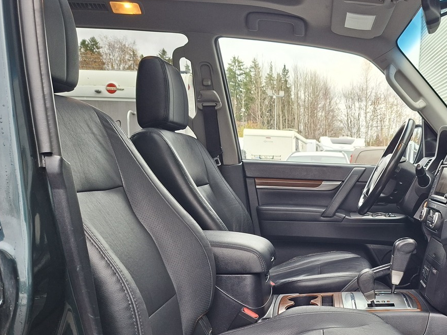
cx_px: 358
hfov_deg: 46.4
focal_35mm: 38
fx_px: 491
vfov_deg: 37.2
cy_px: 233
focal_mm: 5.54
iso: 80
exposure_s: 1/100
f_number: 1.8
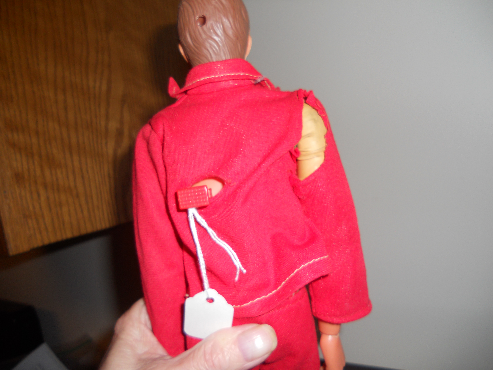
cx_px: 246
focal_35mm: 27
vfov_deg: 51.4
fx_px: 385
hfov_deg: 65.3
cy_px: 185
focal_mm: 4.9
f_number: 8
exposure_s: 1/25
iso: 80
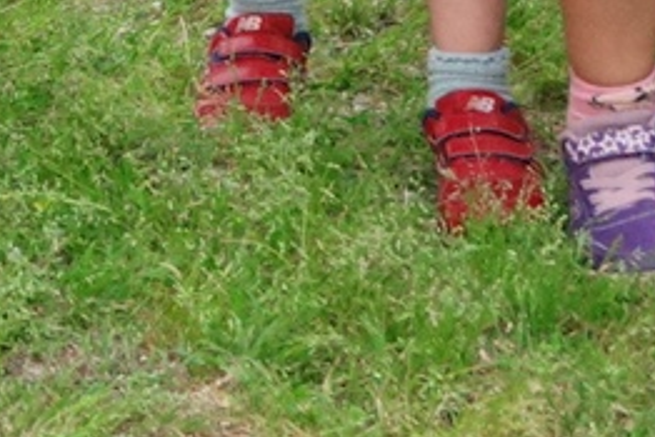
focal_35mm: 457
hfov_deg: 4.4
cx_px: -1032
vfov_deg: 3.0
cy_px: -752
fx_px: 8319
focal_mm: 50
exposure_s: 1/320
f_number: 5.6
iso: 2000
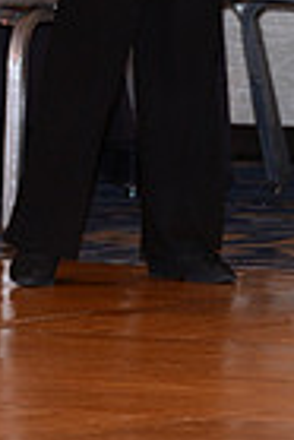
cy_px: -168
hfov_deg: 1.6
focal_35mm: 836
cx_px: 311
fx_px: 10215
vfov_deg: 2.5
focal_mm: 200
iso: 1000
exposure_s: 1/250
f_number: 5.6
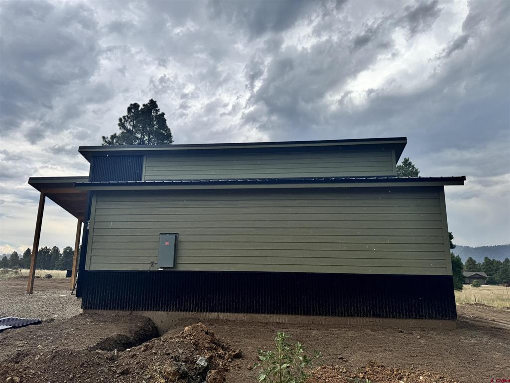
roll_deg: -0.8
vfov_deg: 56.8
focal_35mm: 24
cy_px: 192
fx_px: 354
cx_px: 255
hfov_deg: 71.6
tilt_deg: +11.2
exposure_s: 1/3247
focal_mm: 6.76
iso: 80
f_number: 1.78
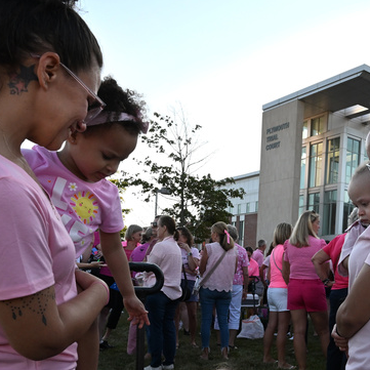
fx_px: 496
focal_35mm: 41
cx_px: 298
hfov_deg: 39.3
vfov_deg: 38.6
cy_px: 320
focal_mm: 17
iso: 900
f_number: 10
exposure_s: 1/400
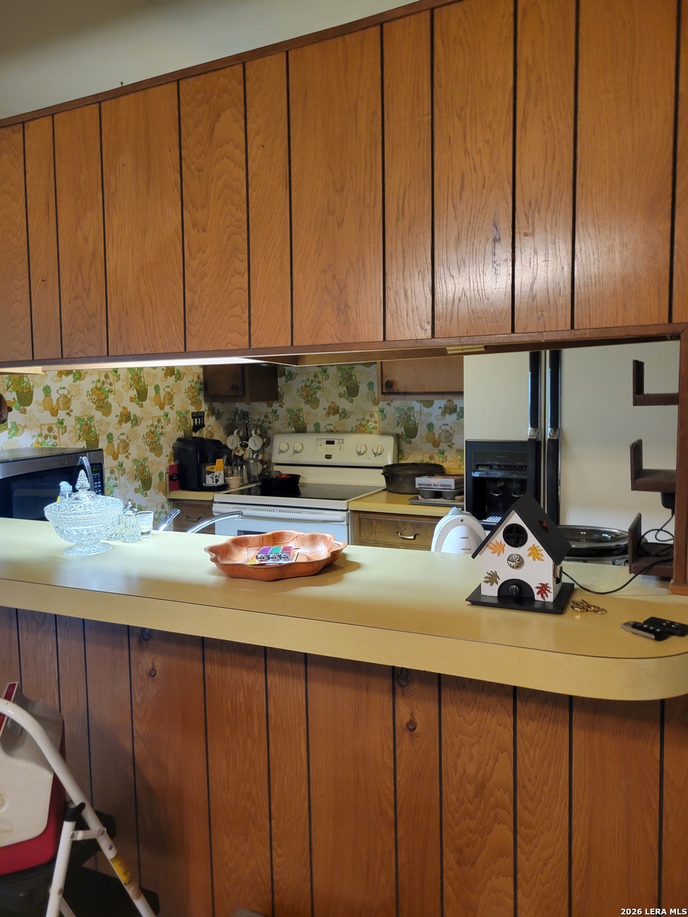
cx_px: 344
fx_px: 689
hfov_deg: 53.1
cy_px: 458
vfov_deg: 67.3
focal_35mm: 26
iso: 200
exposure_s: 1/40
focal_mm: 5.4
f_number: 1.8
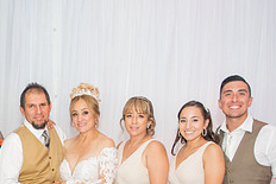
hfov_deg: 32.3
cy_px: 215
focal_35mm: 60
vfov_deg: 21.2
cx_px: 46
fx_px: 460
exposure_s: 1/160
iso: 1000
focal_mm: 24
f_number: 2.8
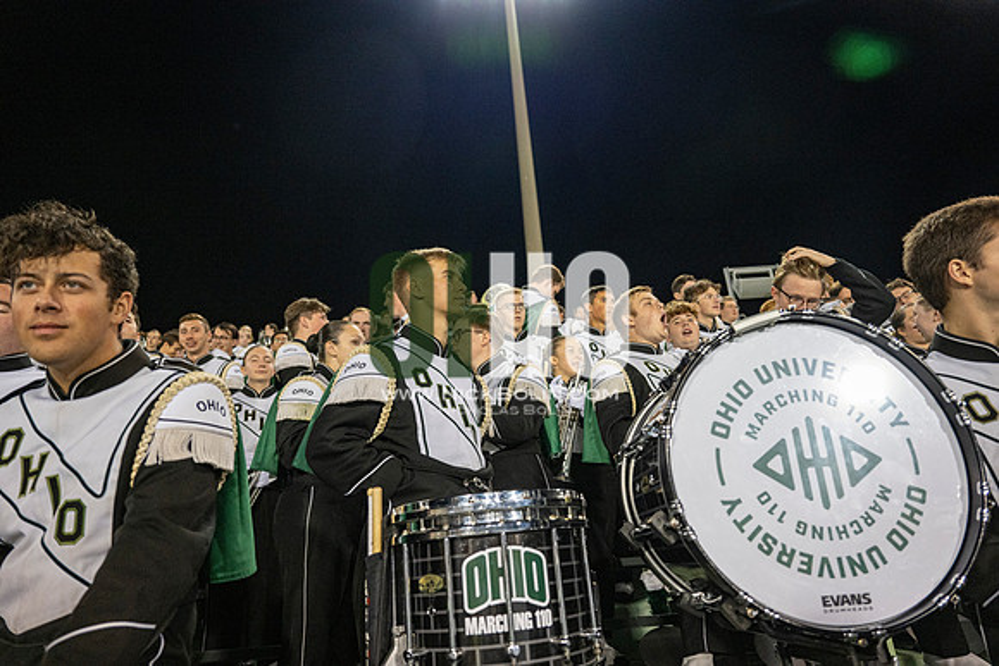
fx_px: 666
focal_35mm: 24
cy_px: 333
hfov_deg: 73.7
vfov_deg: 53.2
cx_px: 500
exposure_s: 1/500
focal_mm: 24
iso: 2000
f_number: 3.2
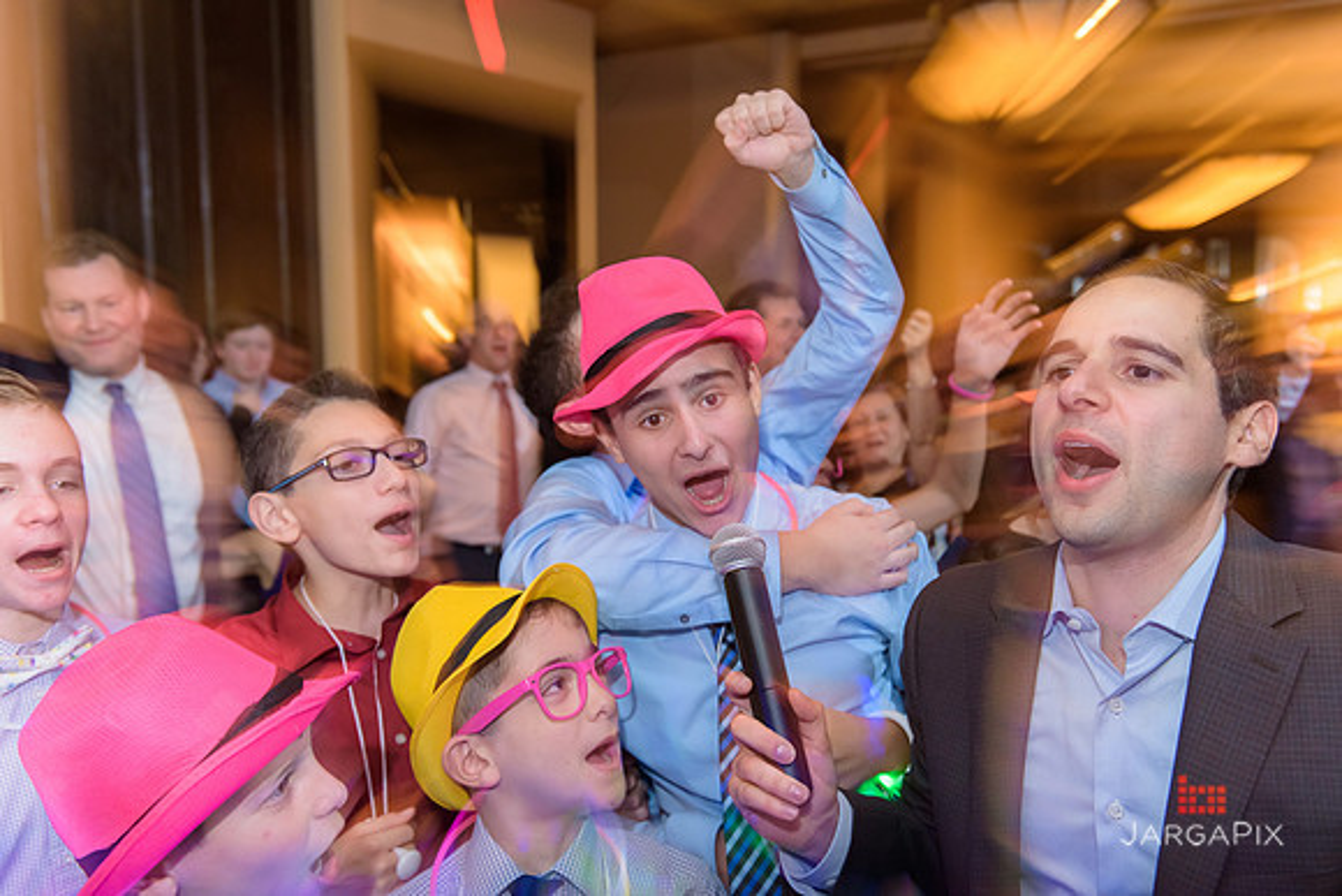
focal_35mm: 34
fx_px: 1268
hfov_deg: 55.8
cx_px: 671
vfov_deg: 38.9
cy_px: 448
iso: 1600
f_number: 3.2
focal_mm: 34
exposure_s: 1/15
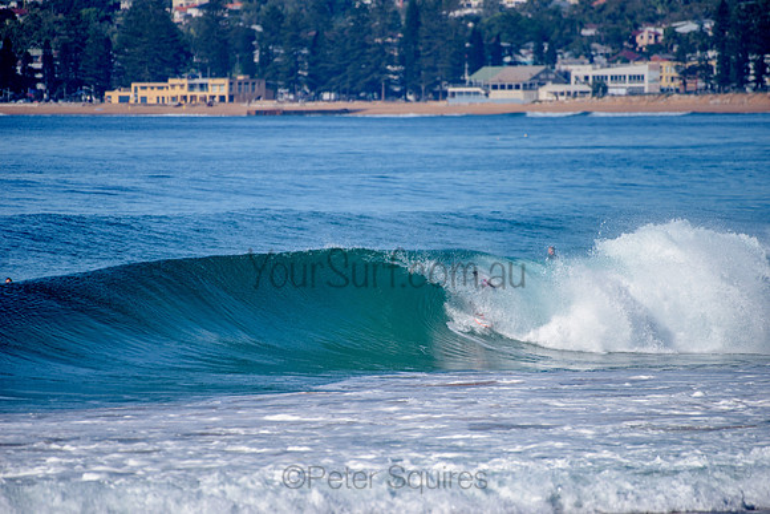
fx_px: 10696
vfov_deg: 2.8
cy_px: 257
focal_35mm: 500
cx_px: 385
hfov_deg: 4.1
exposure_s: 1/1600
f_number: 5.6
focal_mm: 500
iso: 125
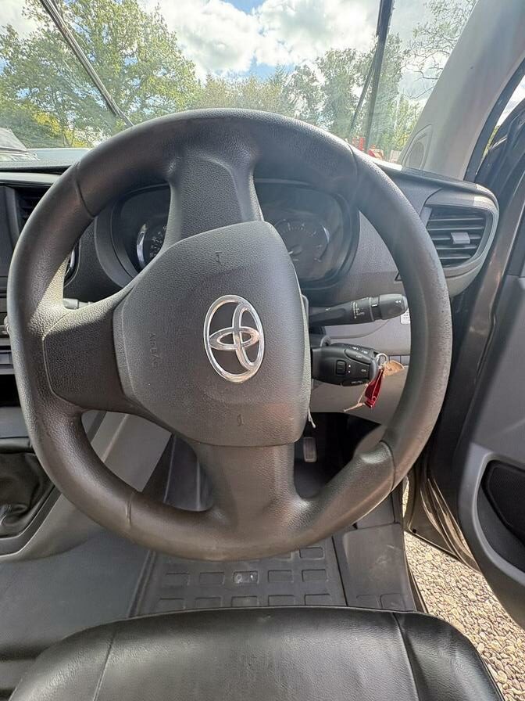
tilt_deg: -30.7
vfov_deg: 102.1
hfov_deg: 85.7
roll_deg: -5.0
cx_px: 262
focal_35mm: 14
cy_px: 350
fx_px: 283
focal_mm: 2.22
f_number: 2.2
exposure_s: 1/139
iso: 80
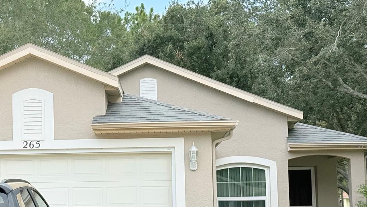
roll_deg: +0.5
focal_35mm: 81
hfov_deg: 26.0
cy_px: 146
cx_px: 106
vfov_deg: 14.9
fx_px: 788
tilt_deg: +5.0
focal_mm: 6.76
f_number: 1.78
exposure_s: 1/2577
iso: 80
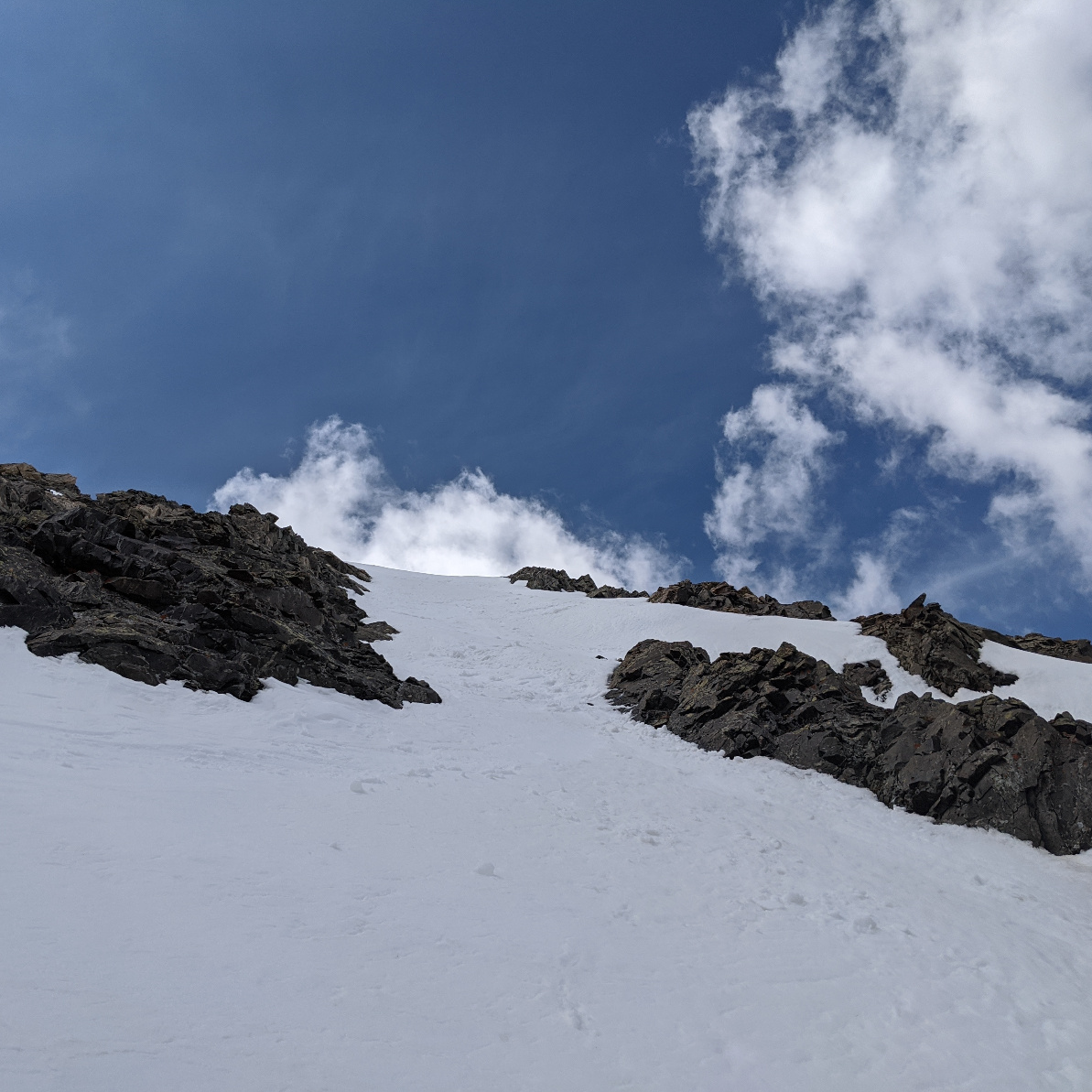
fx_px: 1142
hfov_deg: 50.9
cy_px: 544
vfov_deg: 51.1
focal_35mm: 32
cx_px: 469
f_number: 1.73
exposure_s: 1/7812
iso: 67
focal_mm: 4.38
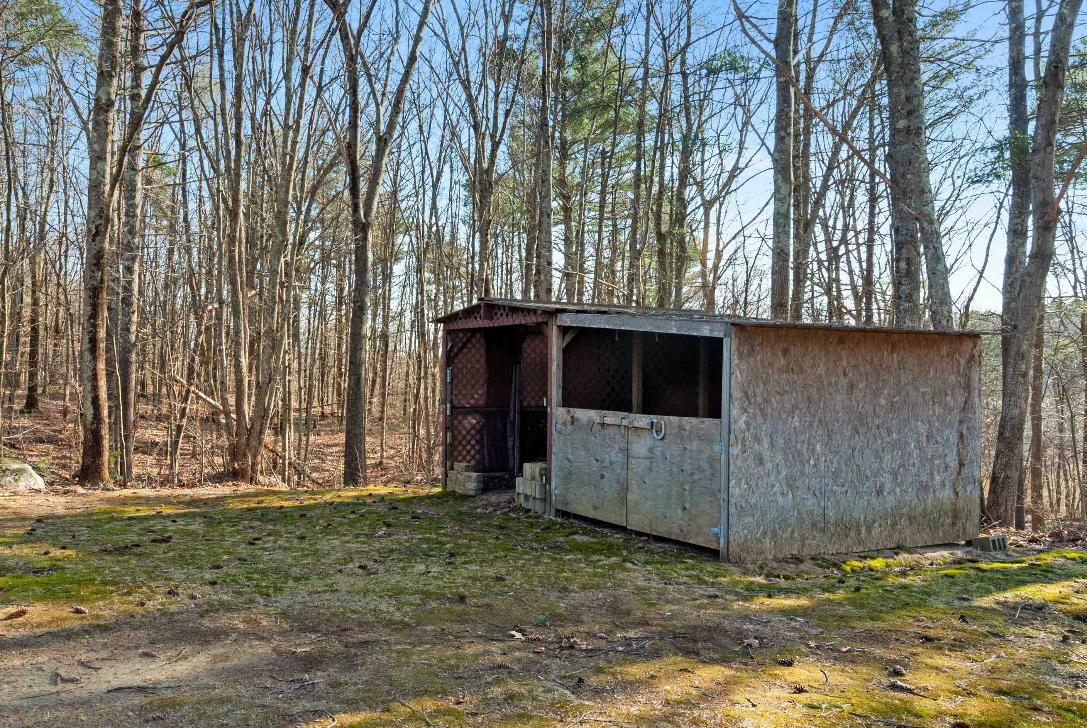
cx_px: 497
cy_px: 360
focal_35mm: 36
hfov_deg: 53.0
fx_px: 1088
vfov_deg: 37.0
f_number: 14
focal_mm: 22
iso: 200
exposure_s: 1/30
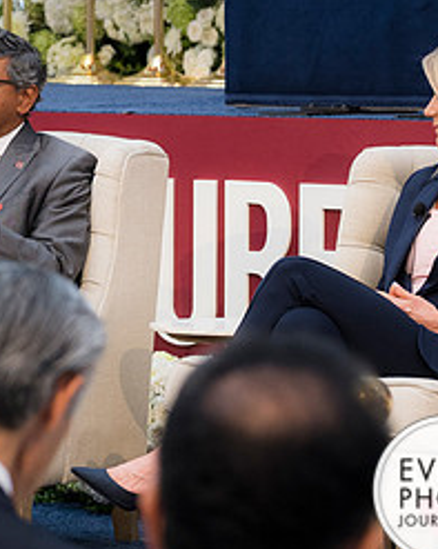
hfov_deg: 5.5
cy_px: 209
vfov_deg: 6.9
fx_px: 4546
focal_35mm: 280
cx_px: -47
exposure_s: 1/160
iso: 800
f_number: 4
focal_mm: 85
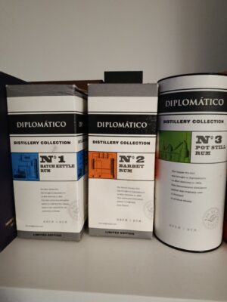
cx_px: 114
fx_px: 210
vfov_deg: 71.6
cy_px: 151
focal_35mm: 24
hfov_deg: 56.8
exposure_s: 1/16.7
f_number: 1.7
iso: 5081
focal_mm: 5.24
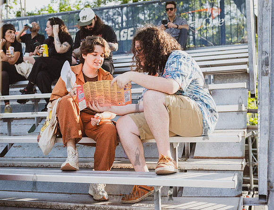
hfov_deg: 36.3
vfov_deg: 28.3
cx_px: 108
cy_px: 99
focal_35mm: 52
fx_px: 416
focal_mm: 44
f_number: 3.2
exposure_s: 1/4000
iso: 2000
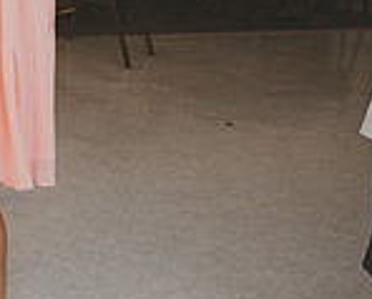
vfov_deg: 15.1
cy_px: -45
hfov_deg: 16.9
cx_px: -241
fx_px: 1092
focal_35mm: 99
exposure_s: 1/60
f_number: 4
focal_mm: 27
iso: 2200
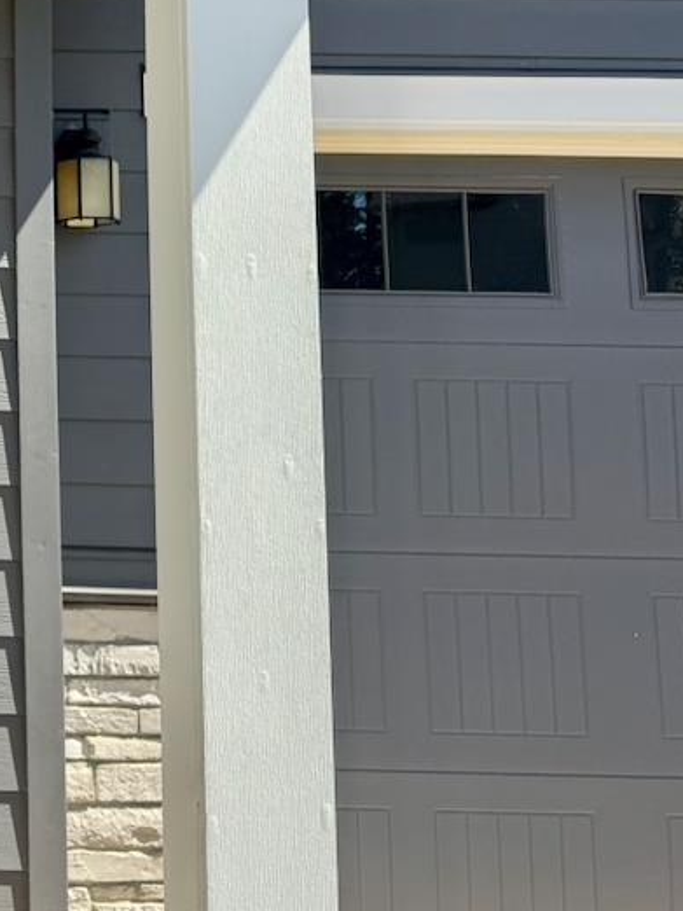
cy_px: 240
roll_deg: -1.3
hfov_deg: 20.2
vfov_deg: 32.1
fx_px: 1552
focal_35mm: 59
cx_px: -430
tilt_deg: +7.7
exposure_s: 1/2331
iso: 80
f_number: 1.78
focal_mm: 6.76
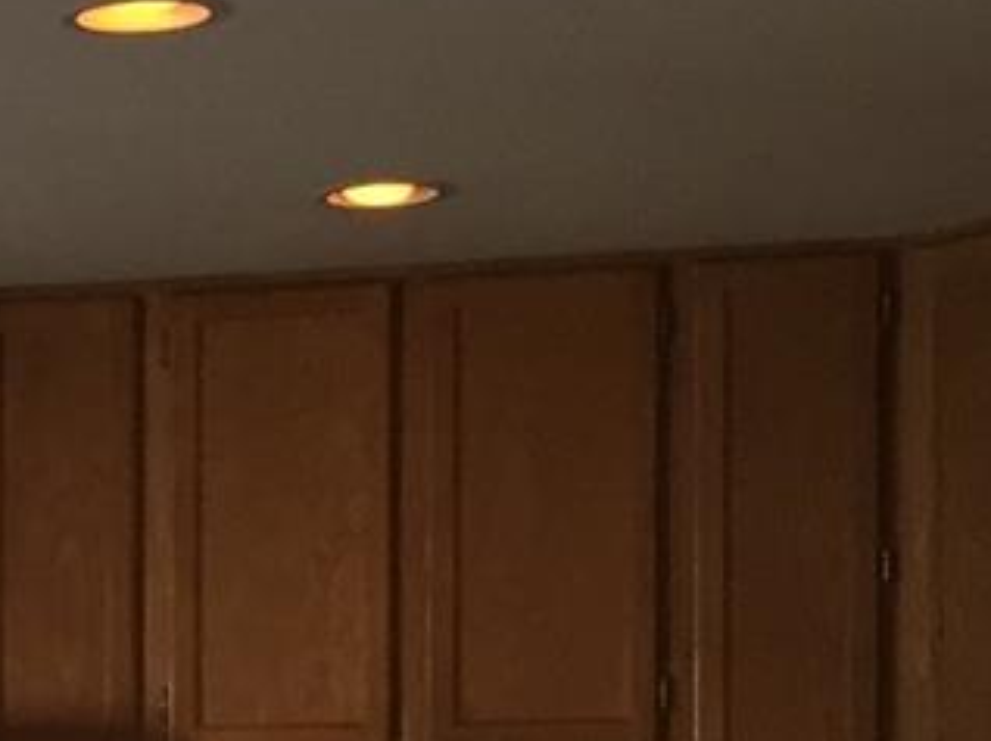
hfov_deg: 12.2
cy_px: 931
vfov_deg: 10.0
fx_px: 4177
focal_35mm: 146
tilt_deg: -0.5
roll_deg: -0.1
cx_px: -873
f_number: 2.2
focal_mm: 4.15
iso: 32
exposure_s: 1/30
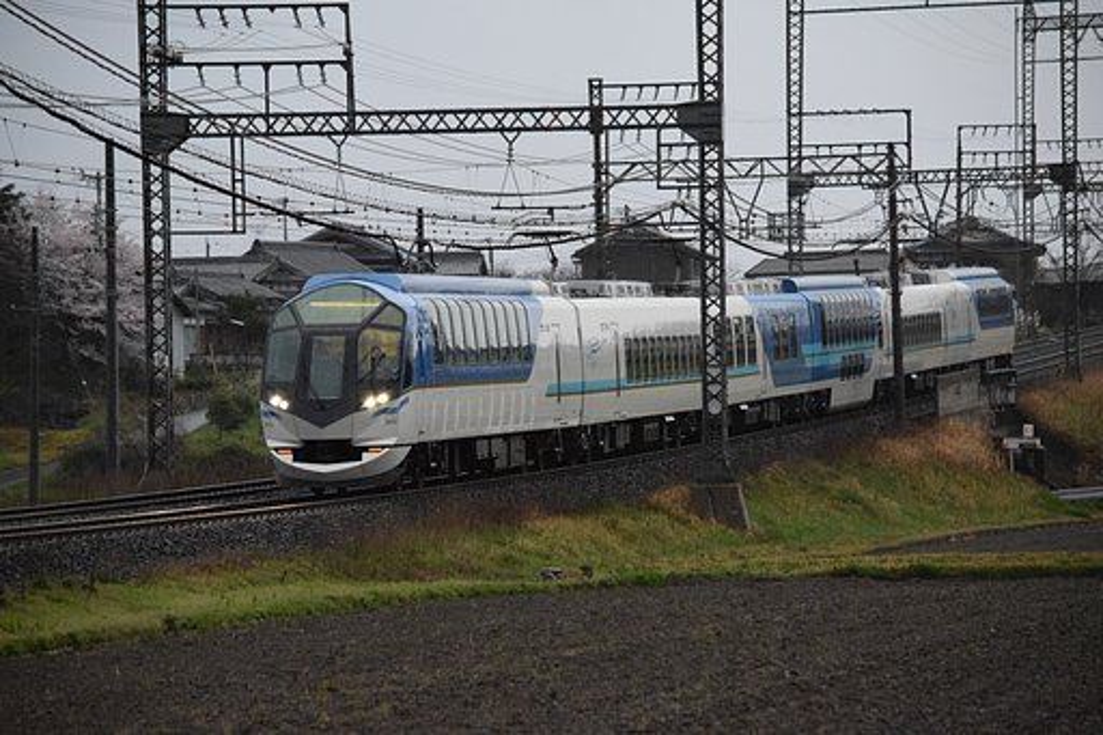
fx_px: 6202
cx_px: 552
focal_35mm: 202
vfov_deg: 6.8
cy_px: 368
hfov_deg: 10.2
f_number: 5.6
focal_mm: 135
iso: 5000
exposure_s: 1/1250
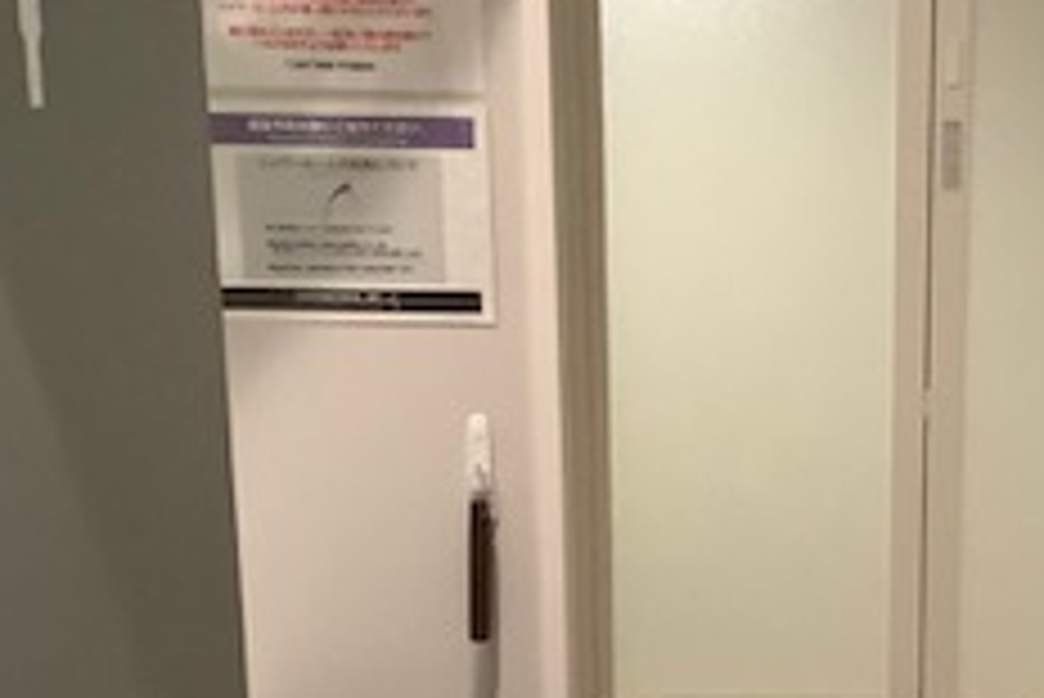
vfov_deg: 14.8
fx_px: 2583
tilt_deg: -16.5
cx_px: 878
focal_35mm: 89
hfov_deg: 22.5
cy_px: 869
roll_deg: -3.4
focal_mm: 3.3
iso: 320
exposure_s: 1/60
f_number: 2.4
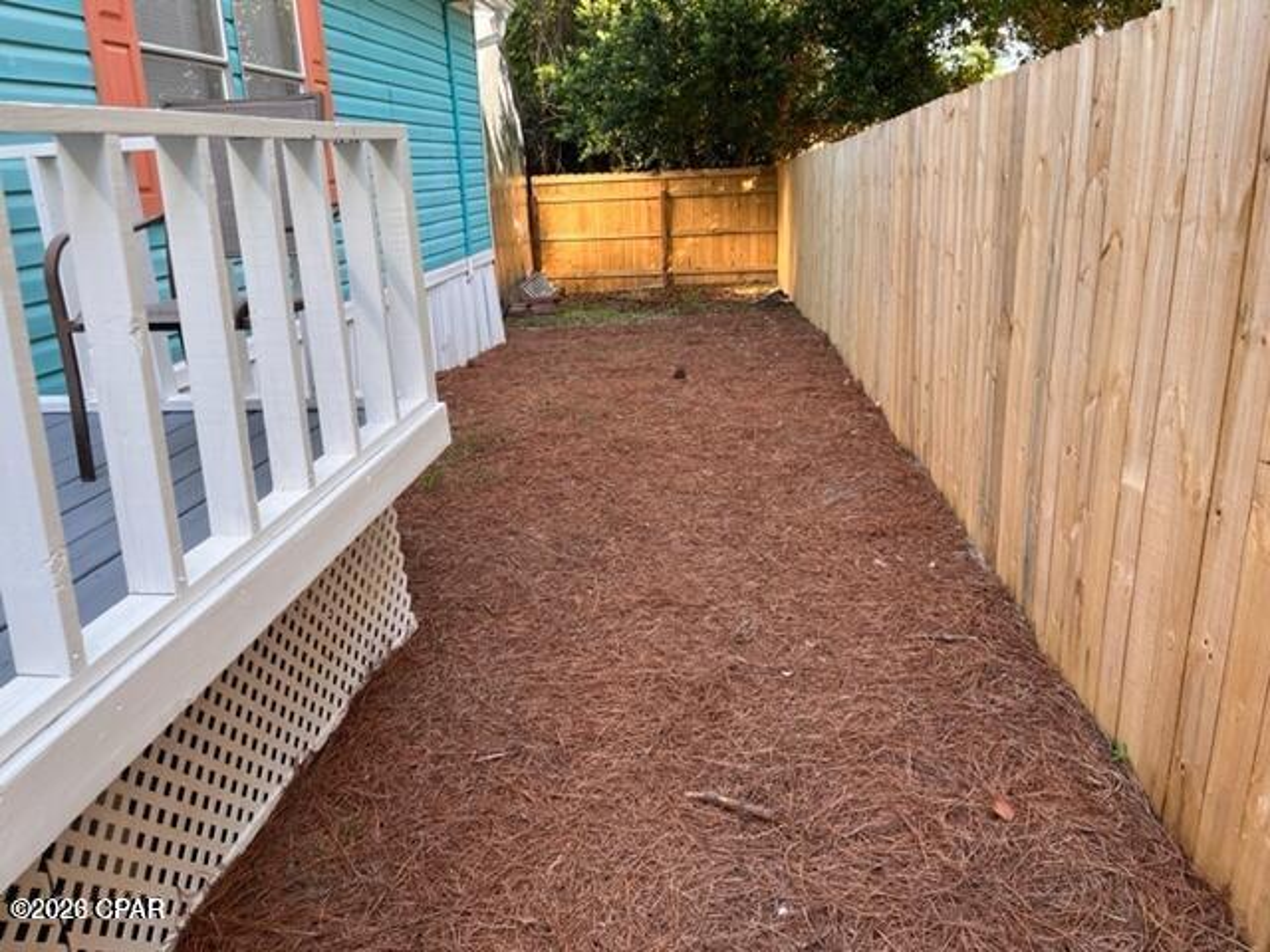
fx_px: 954
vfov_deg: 53.1
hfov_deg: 67.3
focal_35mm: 26
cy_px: 476
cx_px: 635
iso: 40
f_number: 1.6
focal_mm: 5.1
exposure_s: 1/274
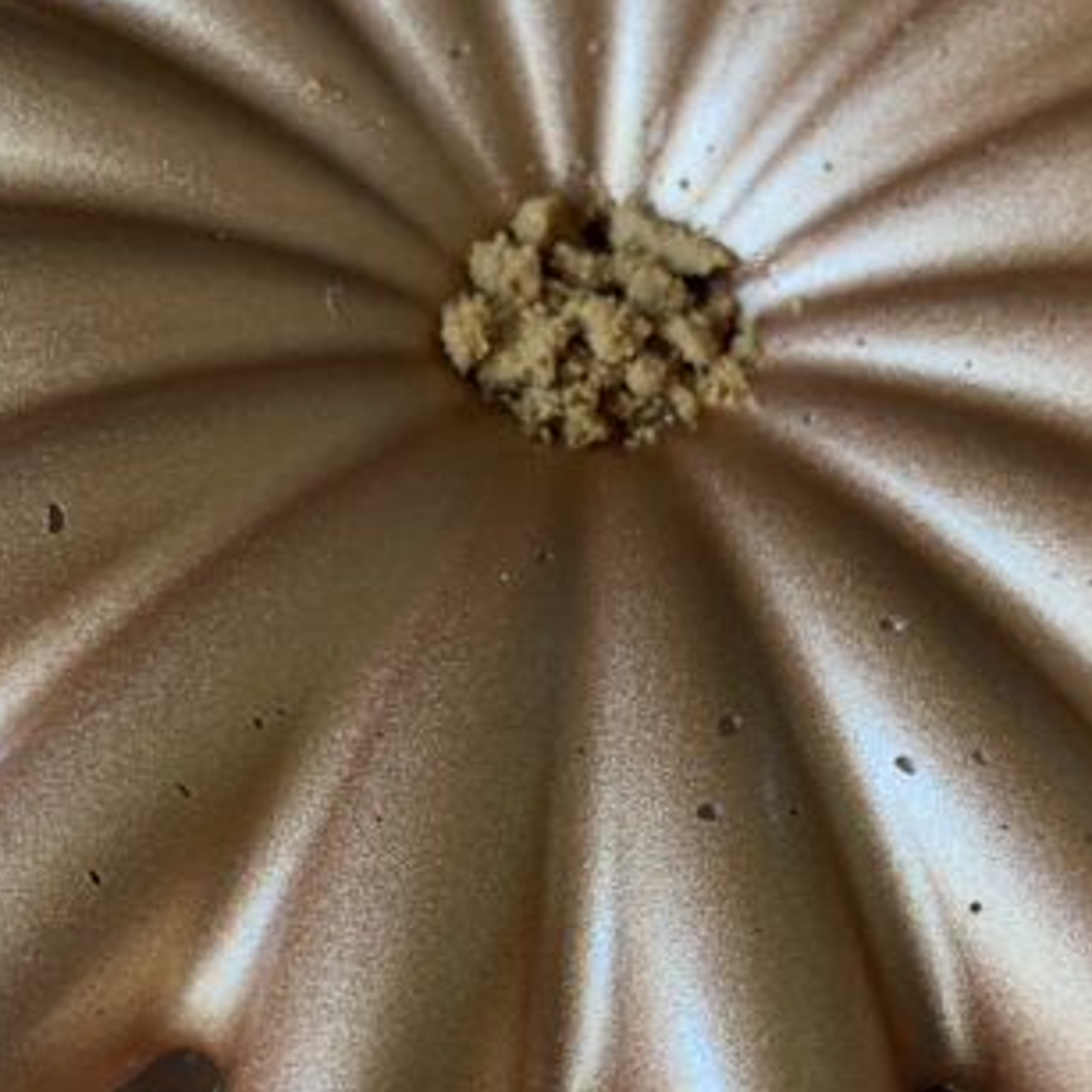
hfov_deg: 34.0
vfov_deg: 33.7
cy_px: 736
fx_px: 1785
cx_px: 603
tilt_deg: -72.6
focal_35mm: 50
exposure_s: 1/60
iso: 160
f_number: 1.8
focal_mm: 4.25
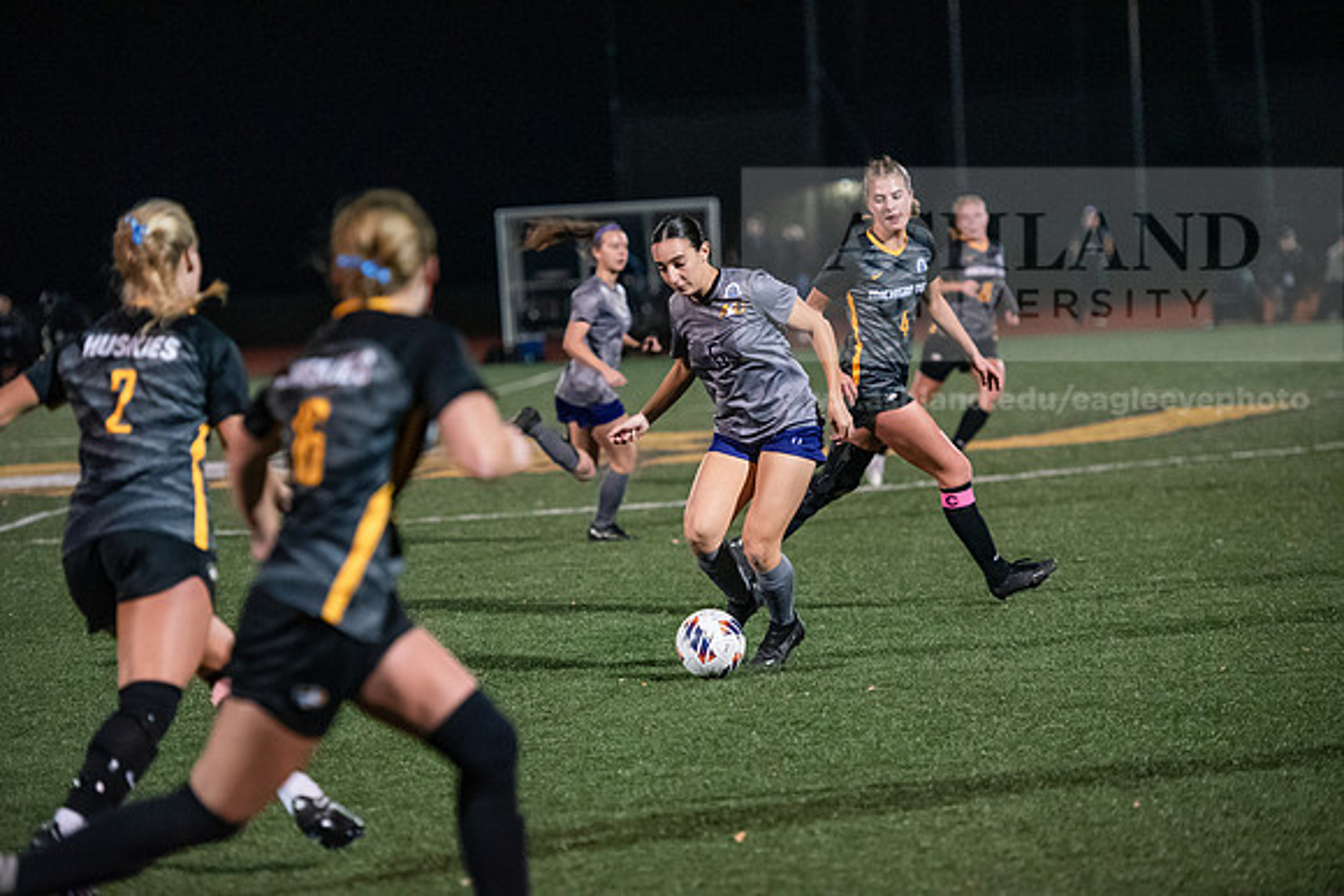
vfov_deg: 9.8
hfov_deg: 14.7
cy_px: 448
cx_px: 672
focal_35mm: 140
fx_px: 5228
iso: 8000
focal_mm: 140
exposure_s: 1/1000
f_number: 2.8
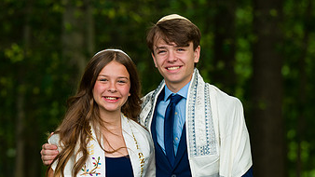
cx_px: 167
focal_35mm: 241
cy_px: 161
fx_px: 2013
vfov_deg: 5.0
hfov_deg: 8.9
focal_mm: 120
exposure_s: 1/320
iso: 200
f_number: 3.5
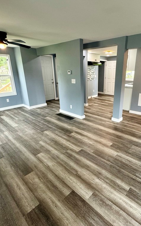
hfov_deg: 58.7
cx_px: 90
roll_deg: -0.7
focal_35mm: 20
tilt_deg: -19.2
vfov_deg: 85.1
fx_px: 123
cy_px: 113
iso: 250
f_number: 2.2
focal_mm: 2.22
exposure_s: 1/120
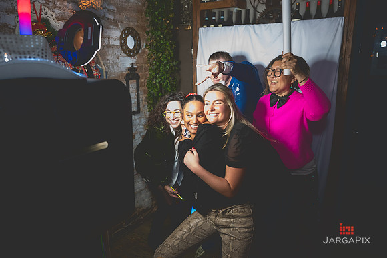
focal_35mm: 26
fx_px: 278
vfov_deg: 49.7
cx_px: 192
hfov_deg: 69.6
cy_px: 124
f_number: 2.8
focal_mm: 24
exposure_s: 1/60
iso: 3200
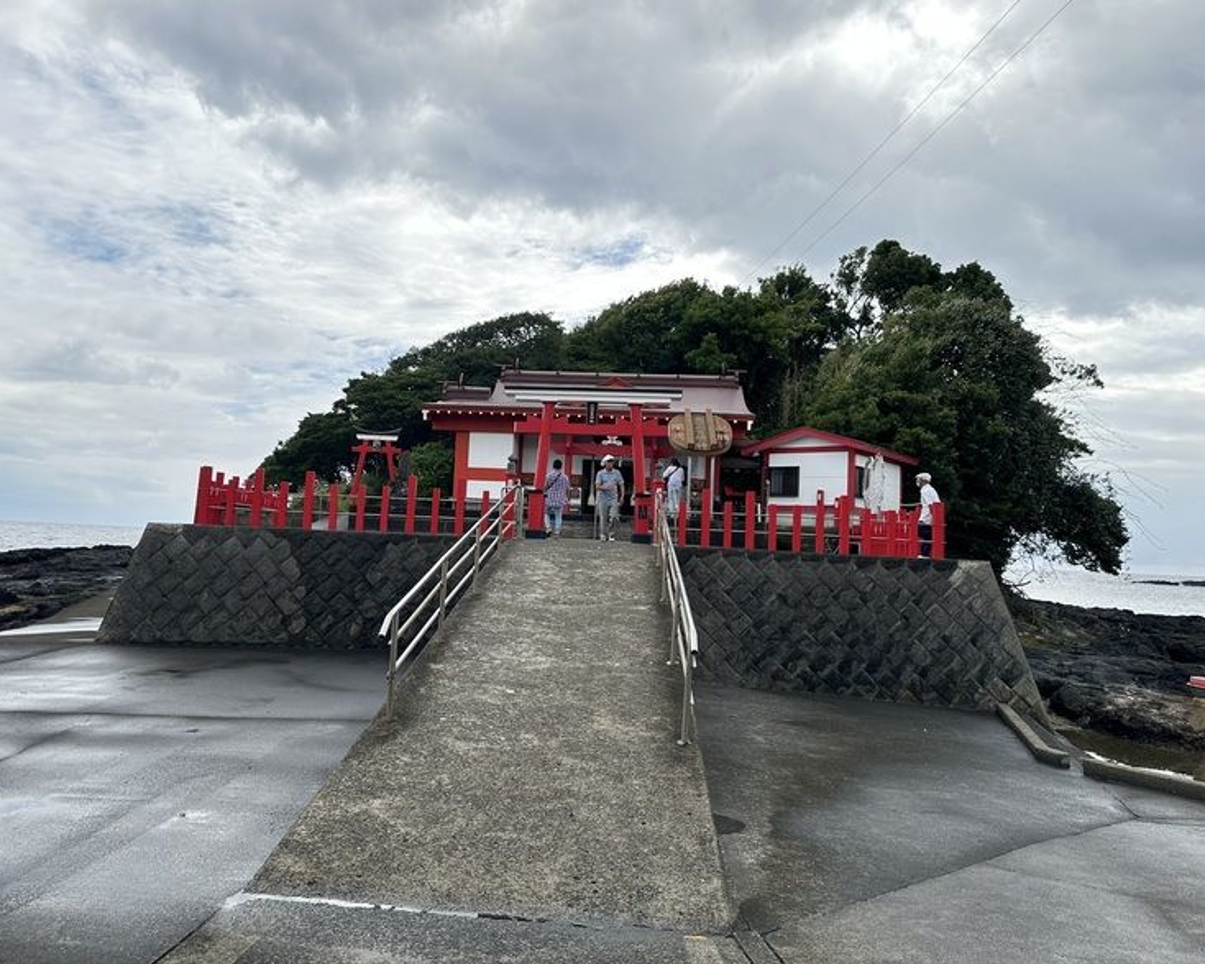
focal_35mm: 26
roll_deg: -2.7
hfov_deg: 65.9
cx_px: 539
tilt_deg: +2.8
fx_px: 927
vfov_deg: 54.9
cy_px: 471
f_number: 1.78
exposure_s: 1/2525
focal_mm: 6.86
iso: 80
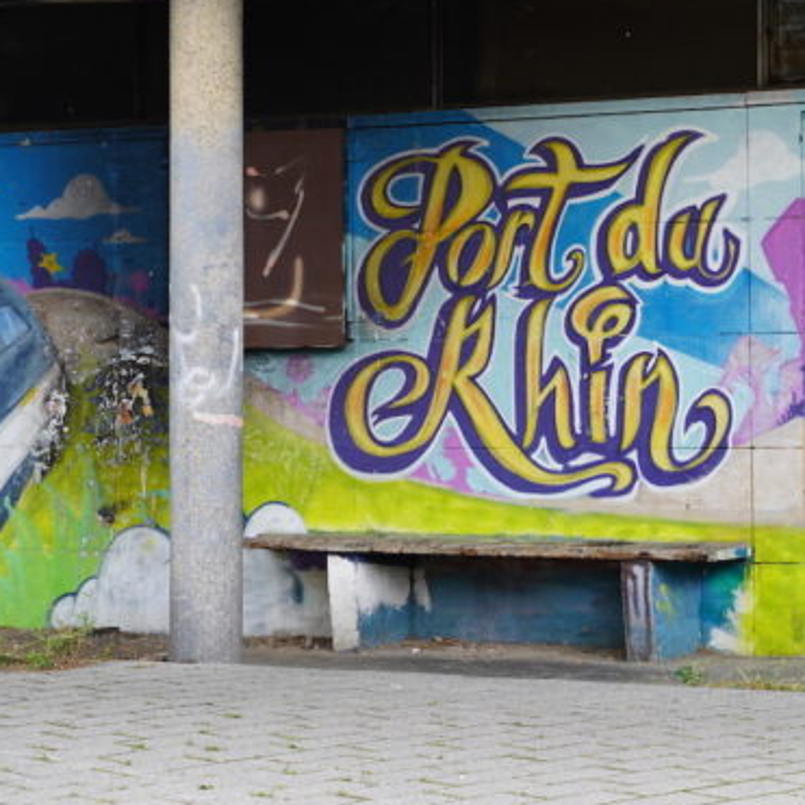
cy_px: 271
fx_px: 3394
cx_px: 562
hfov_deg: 13.5
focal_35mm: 129
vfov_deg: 13.5
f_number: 4.5
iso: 100
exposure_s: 1/80
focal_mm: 75
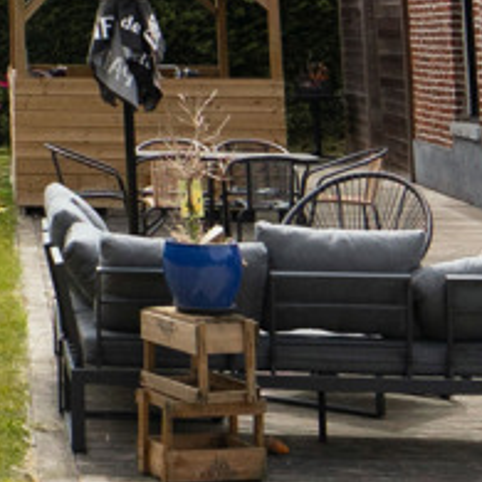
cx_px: -166
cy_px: -366
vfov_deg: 13.6
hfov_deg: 14.3
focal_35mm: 116
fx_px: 1827
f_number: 4
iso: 200
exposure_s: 1/1600
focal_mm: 8
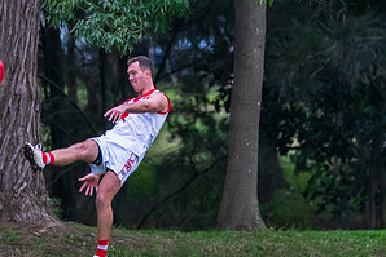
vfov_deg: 1.3
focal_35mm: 1085
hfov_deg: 1.9
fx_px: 11639
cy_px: 104
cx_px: 96
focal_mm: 500
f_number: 6.3
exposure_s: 1/1250
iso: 3200
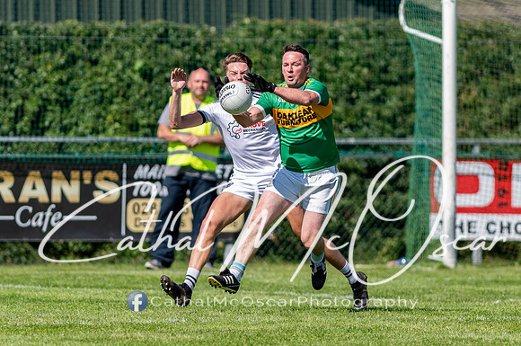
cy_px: 216
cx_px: 278
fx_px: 10048
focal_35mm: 695
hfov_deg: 3.0
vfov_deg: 2.0
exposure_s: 1/2000
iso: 110
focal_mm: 300
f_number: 2.8
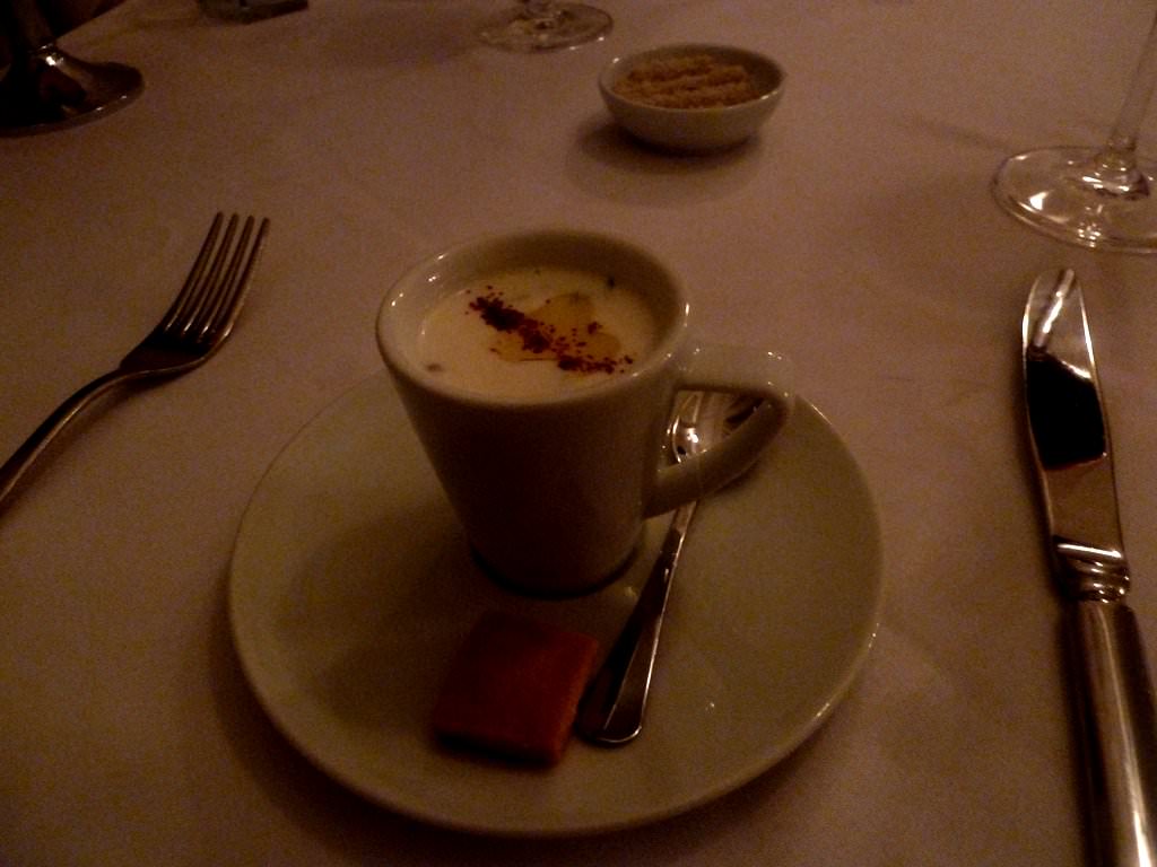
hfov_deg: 69.4
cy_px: 434
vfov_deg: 54.9
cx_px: 578
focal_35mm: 25
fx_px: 836
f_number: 3.3
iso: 400
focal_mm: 4.1
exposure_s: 1/4
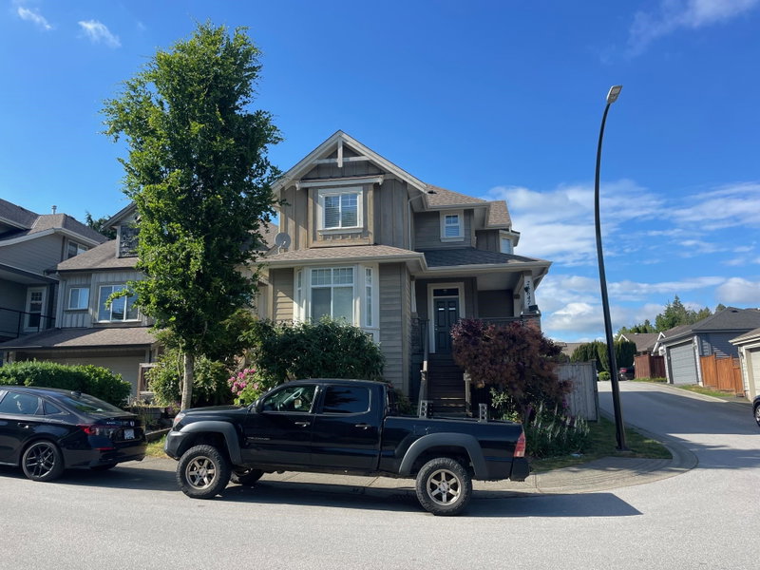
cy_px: 285
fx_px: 571
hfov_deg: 67.3
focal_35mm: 26
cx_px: 380
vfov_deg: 53.1
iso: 32
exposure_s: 1/2020
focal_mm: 4.2
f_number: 1.6
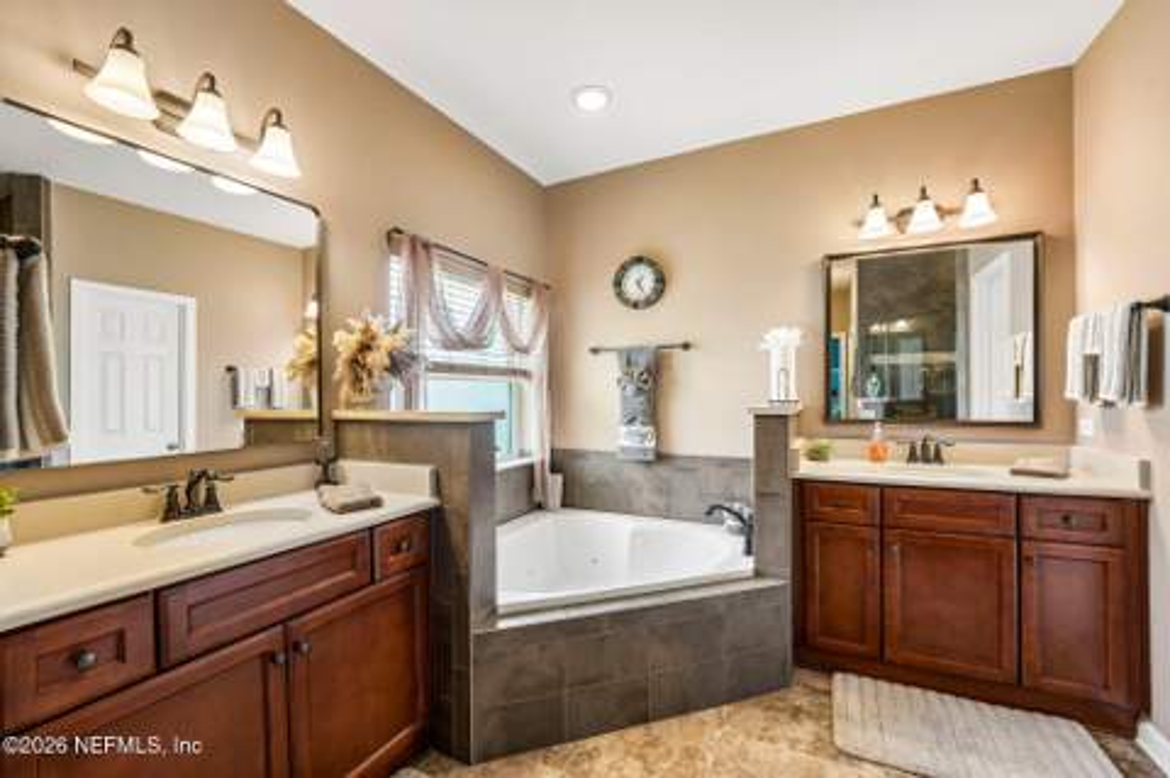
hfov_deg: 104.3
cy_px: 389
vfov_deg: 81.1
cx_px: 585
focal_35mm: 14
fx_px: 455
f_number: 8
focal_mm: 14
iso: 100
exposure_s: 1/1.67
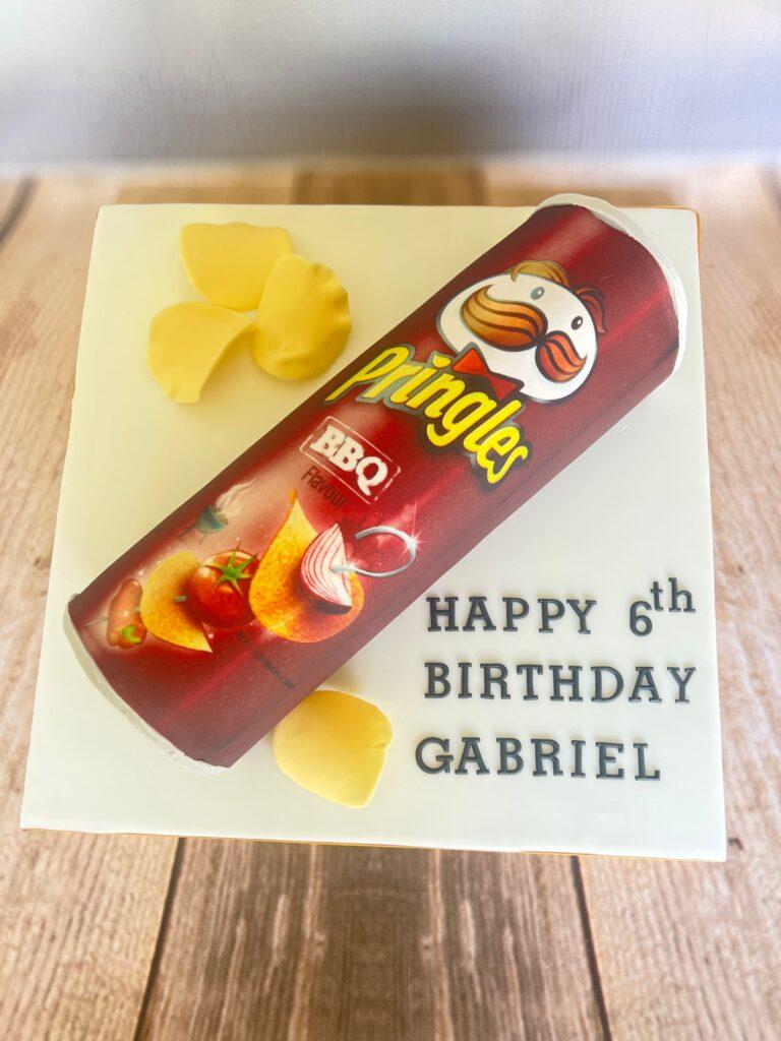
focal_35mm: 26
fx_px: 782
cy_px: 520
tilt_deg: -77.7
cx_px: 390
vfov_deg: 67.3
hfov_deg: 53.1
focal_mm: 5.7
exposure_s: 1/106
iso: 125
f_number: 1.5
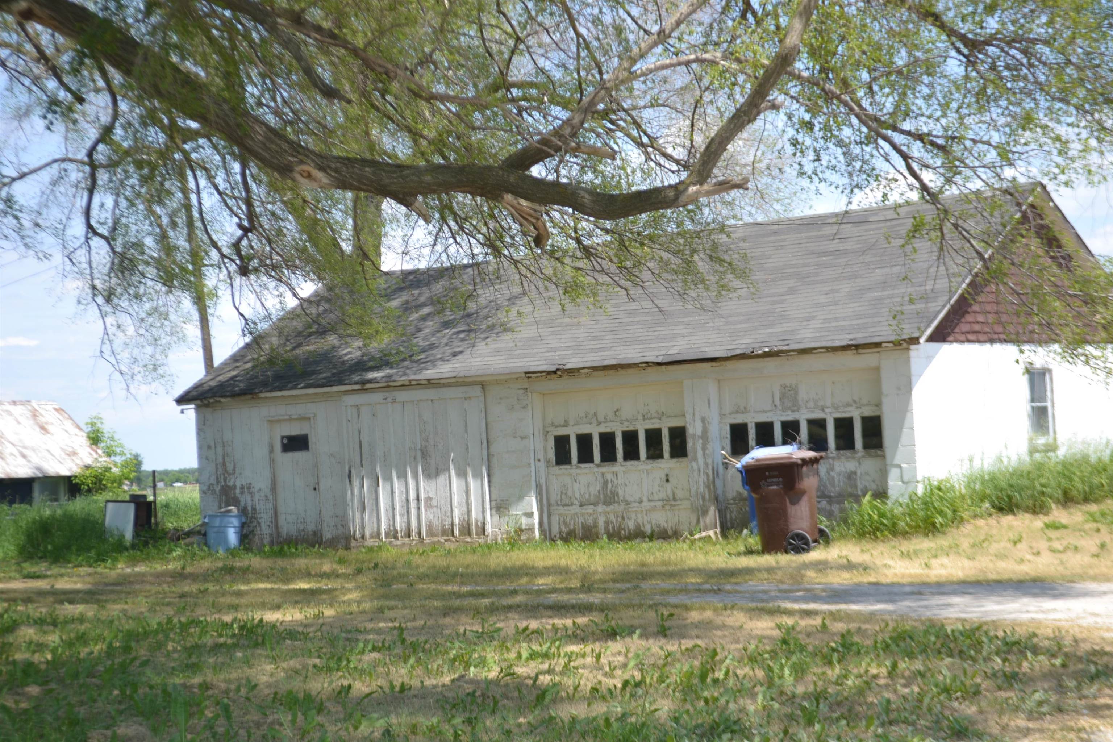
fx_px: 2040
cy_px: 371
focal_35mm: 66
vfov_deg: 20.6
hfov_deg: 30.5
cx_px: 556
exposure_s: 1/250
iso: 100
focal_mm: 44
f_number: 5.3
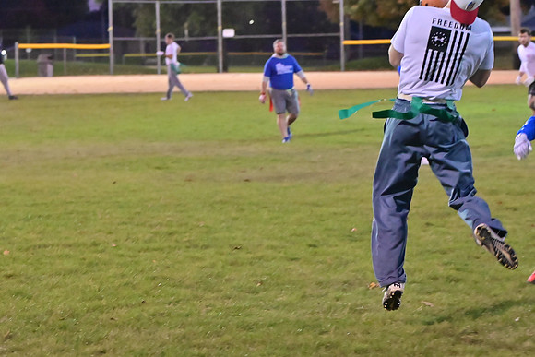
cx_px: 268
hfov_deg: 15.2
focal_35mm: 135
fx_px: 2007
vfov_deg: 10.2
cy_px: 178
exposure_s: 1/400
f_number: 4
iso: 6400
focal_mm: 90
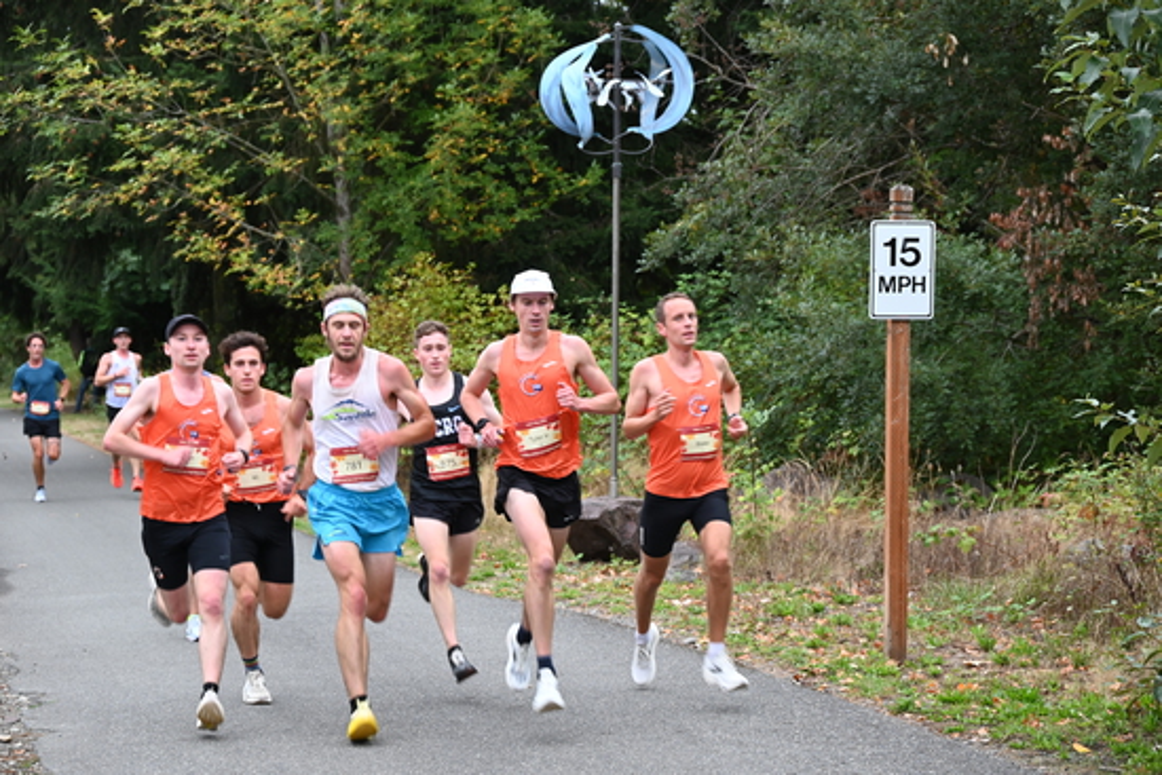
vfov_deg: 15.0
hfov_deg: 22.4
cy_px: 388
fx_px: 2938
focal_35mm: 91
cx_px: 581
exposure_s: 1/125
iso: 720
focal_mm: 91
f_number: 6.3
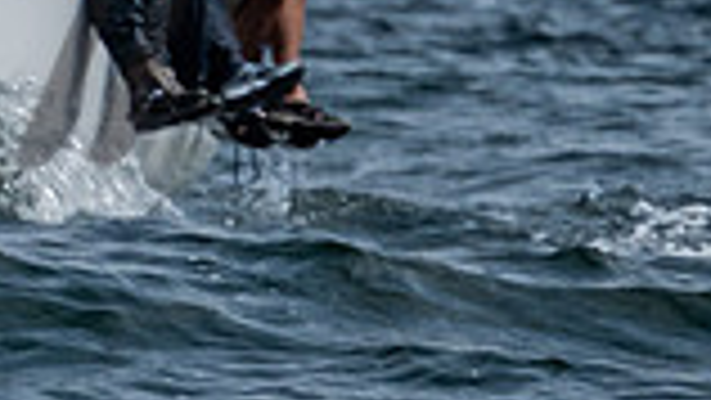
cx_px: -82
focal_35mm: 2101
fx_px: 39623
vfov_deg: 0.6
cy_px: -635
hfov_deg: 1.0
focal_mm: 200
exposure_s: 1/2000
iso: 200
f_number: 6.3
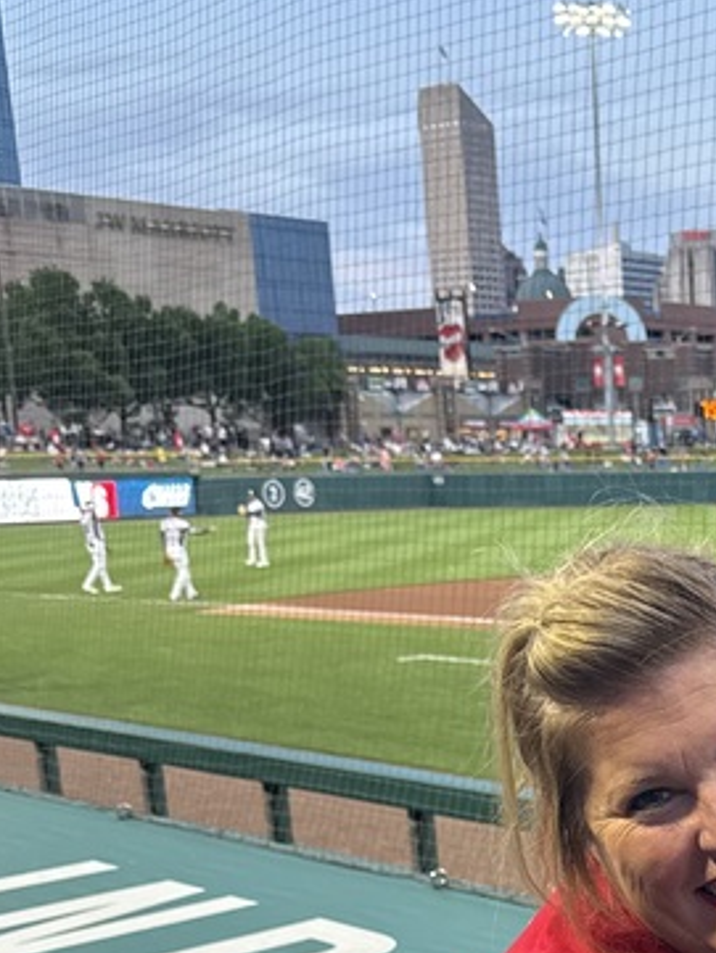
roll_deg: +1.3
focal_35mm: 68
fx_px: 1874
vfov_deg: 26.7
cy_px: 990
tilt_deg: -15.6
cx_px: 872
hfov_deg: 20.2
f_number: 1.78
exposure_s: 1/118
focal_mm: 6.76
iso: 125
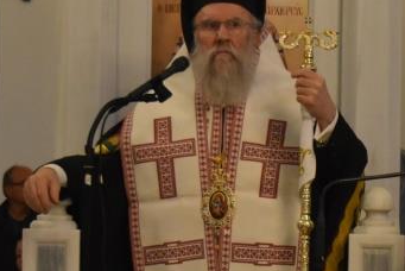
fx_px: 2128
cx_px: 412
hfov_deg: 10.8
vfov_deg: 7.3
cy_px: 232
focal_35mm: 189
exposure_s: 1/200
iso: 3200
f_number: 5
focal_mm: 42
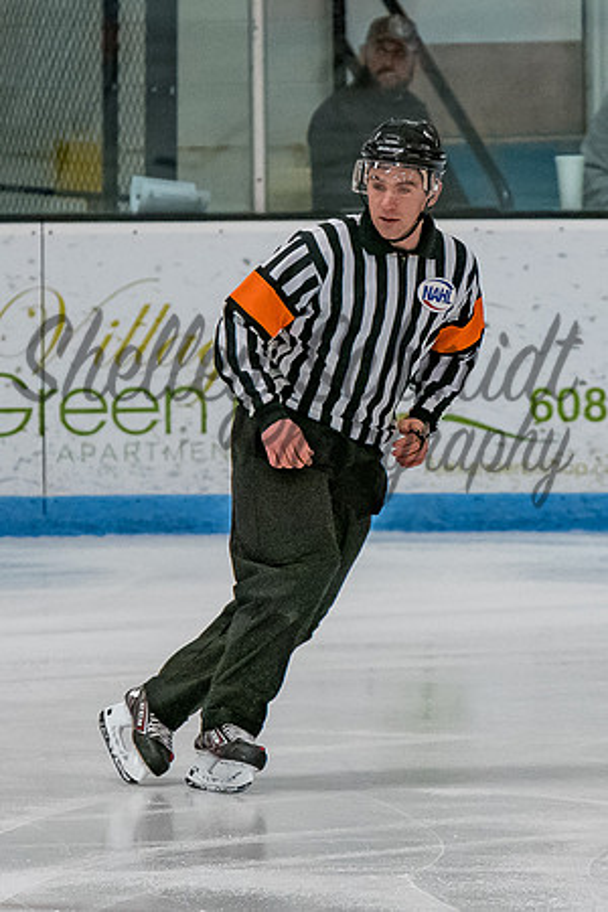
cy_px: 352
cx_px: 443
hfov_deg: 2.3
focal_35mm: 610
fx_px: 15457
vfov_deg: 3.4
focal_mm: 200
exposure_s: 1/800
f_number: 3.5
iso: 3200
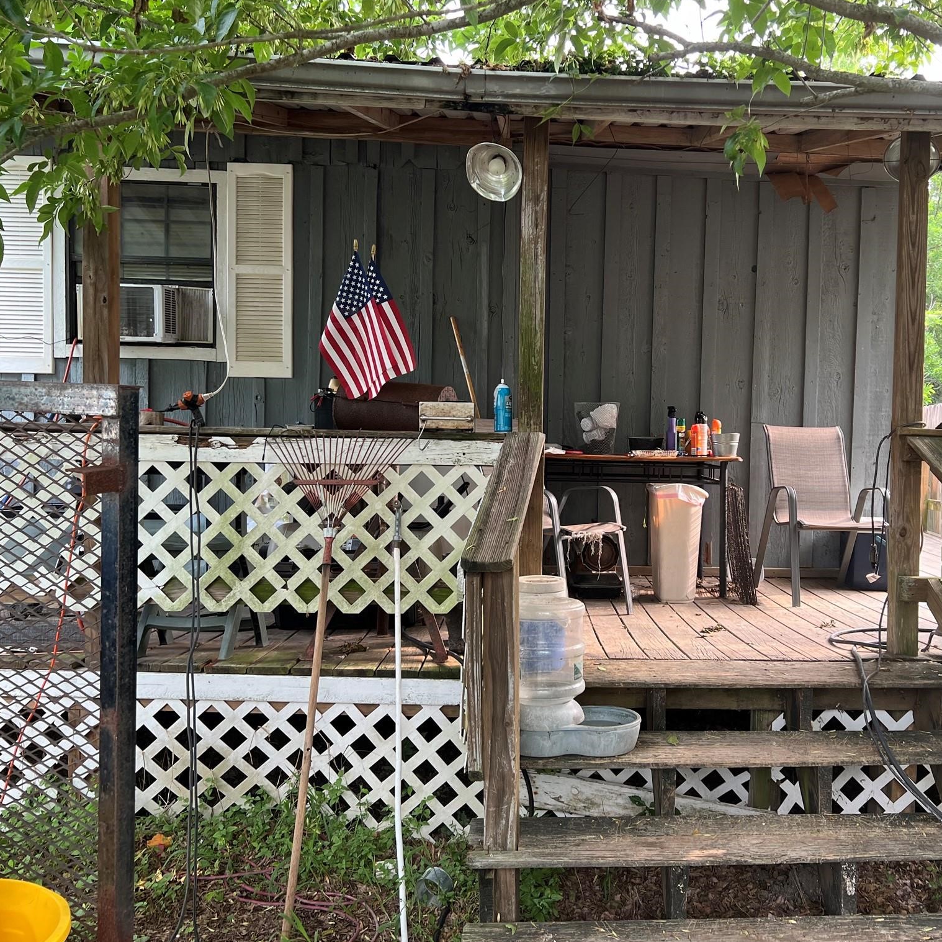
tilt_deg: -1.1
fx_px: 954
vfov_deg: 52.5
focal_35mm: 31
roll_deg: -1.2
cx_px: 581
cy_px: 473
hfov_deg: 52.0
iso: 80
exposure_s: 1/121
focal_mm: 5.7
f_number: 1.5
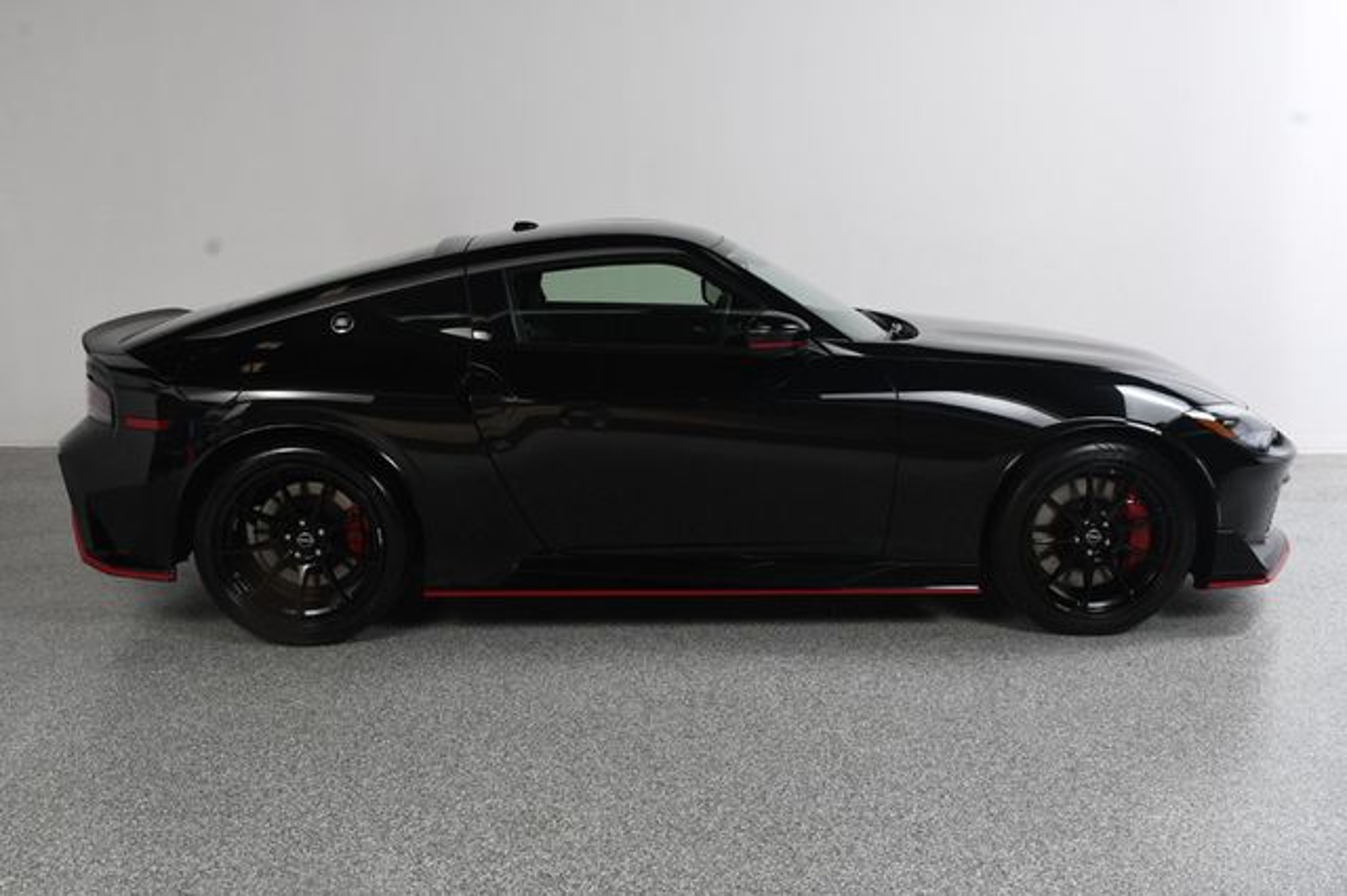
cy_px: 448
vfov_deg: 38.8
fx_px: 1271
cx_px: 674
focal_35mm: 34
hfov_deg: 55.8
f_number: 10
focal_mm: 23
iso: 100
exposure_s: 1/160
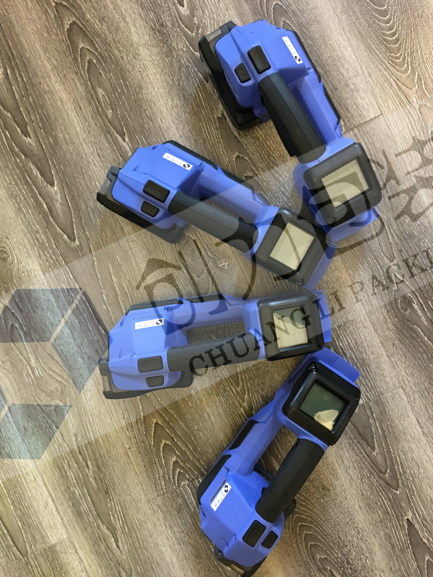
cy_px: 288
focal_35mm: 29
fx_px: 484
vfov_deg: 61.7
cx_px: 216
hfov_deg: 48.2
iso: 80
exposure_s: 1/10
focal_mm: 4.15
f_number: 2.2
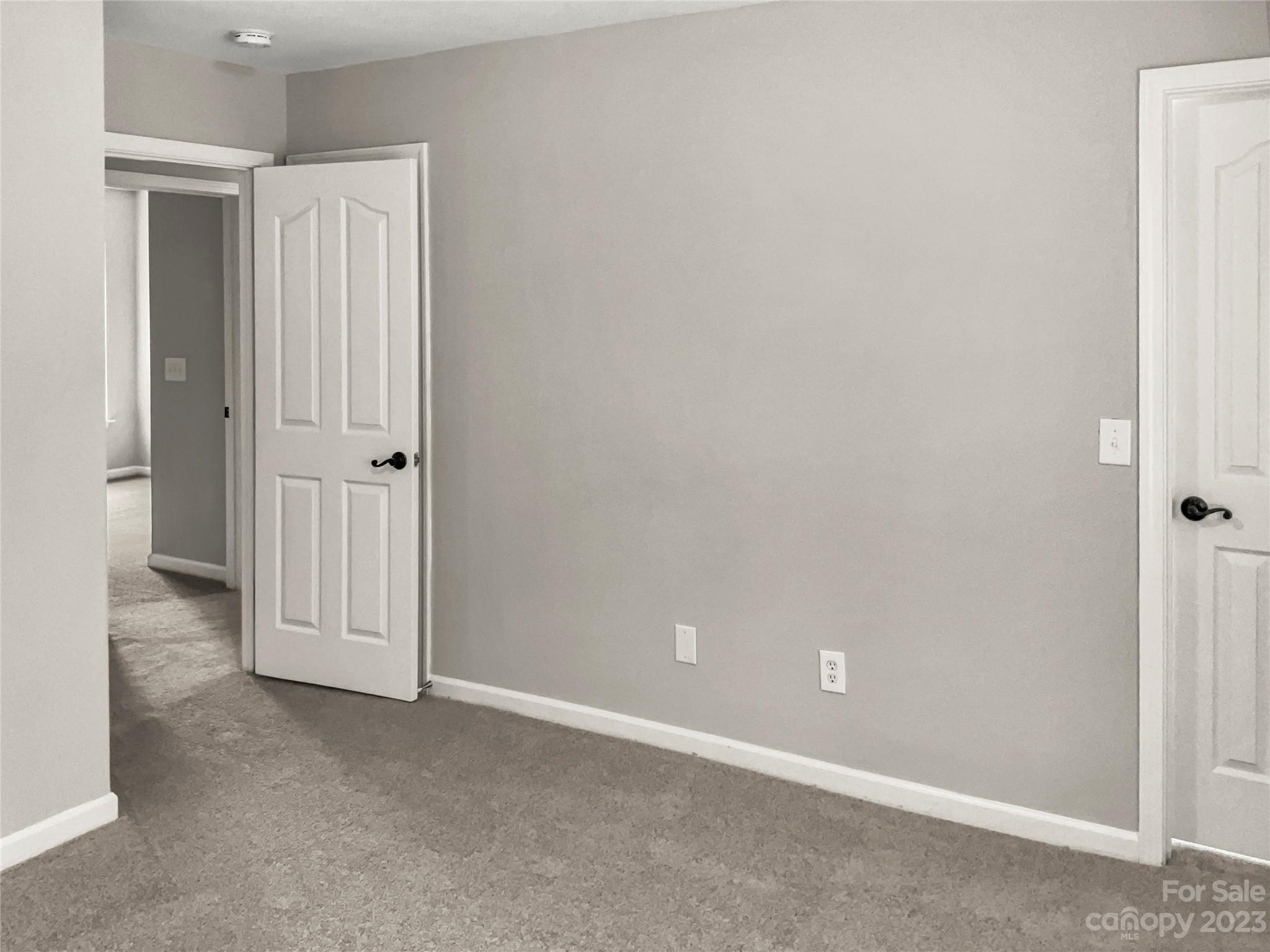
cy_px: 476
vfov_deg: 48.2
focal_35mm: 29
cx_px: 635
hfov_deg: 61.7
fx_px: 1064
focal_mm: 3
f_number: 1.8
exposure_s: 1/60
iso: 100
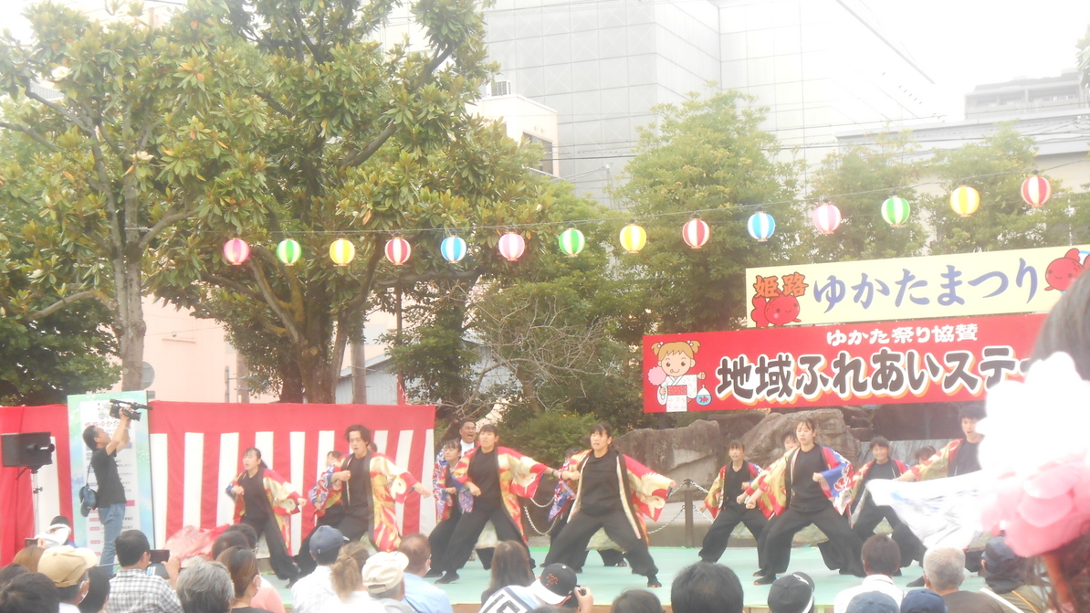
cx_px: 544
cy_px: 396
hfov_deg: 30.6
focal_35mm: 69
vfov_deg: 17.4
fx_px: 1994
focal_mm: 11.3
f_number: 5.6
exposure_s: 1/60
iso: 200
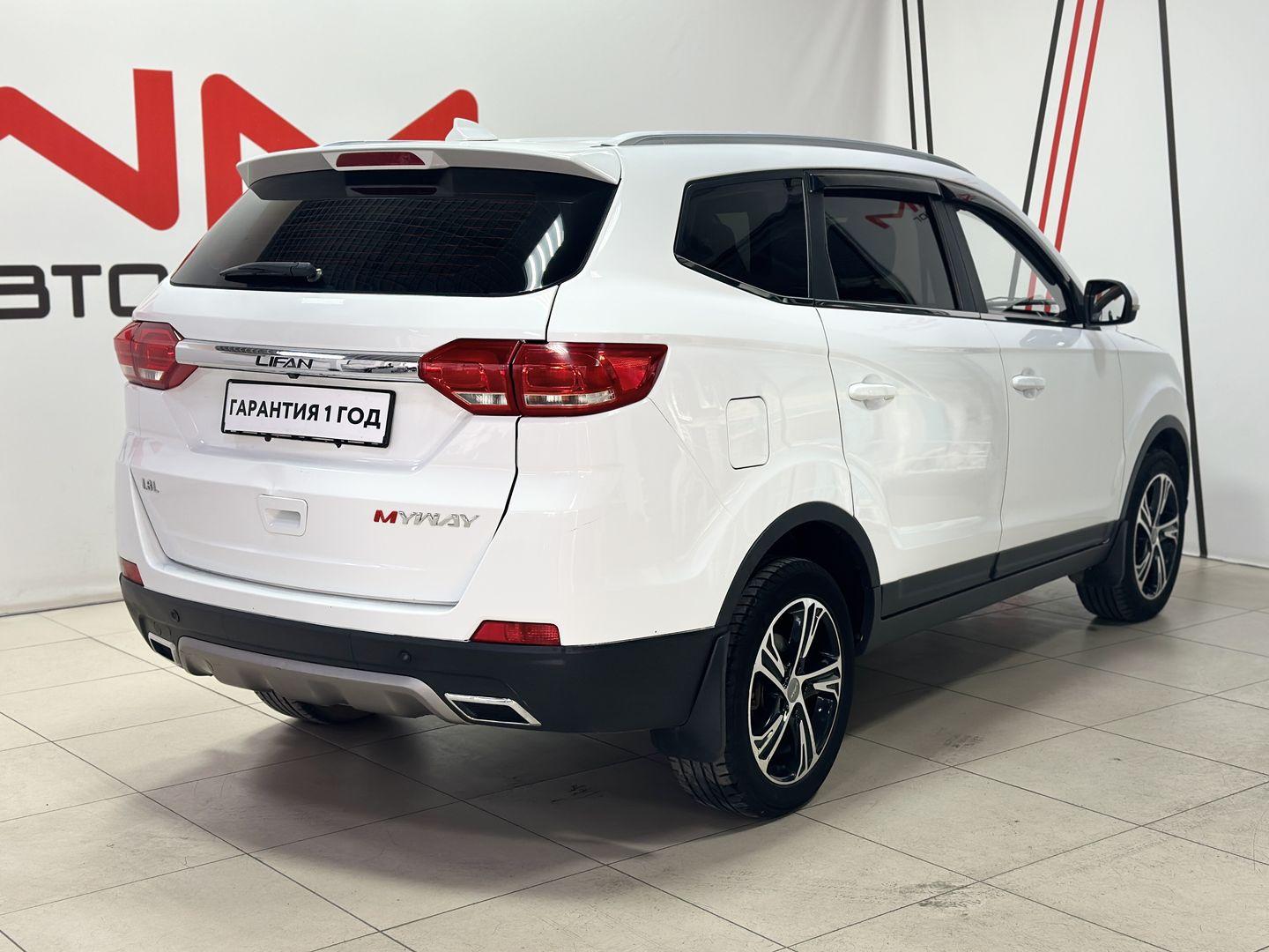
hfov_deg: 39.7
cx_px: 634
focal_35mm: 48
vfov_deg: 30.3
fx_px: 1760
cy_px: 476
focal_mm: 6.86
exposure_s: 1/100
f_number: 1.78
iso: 64
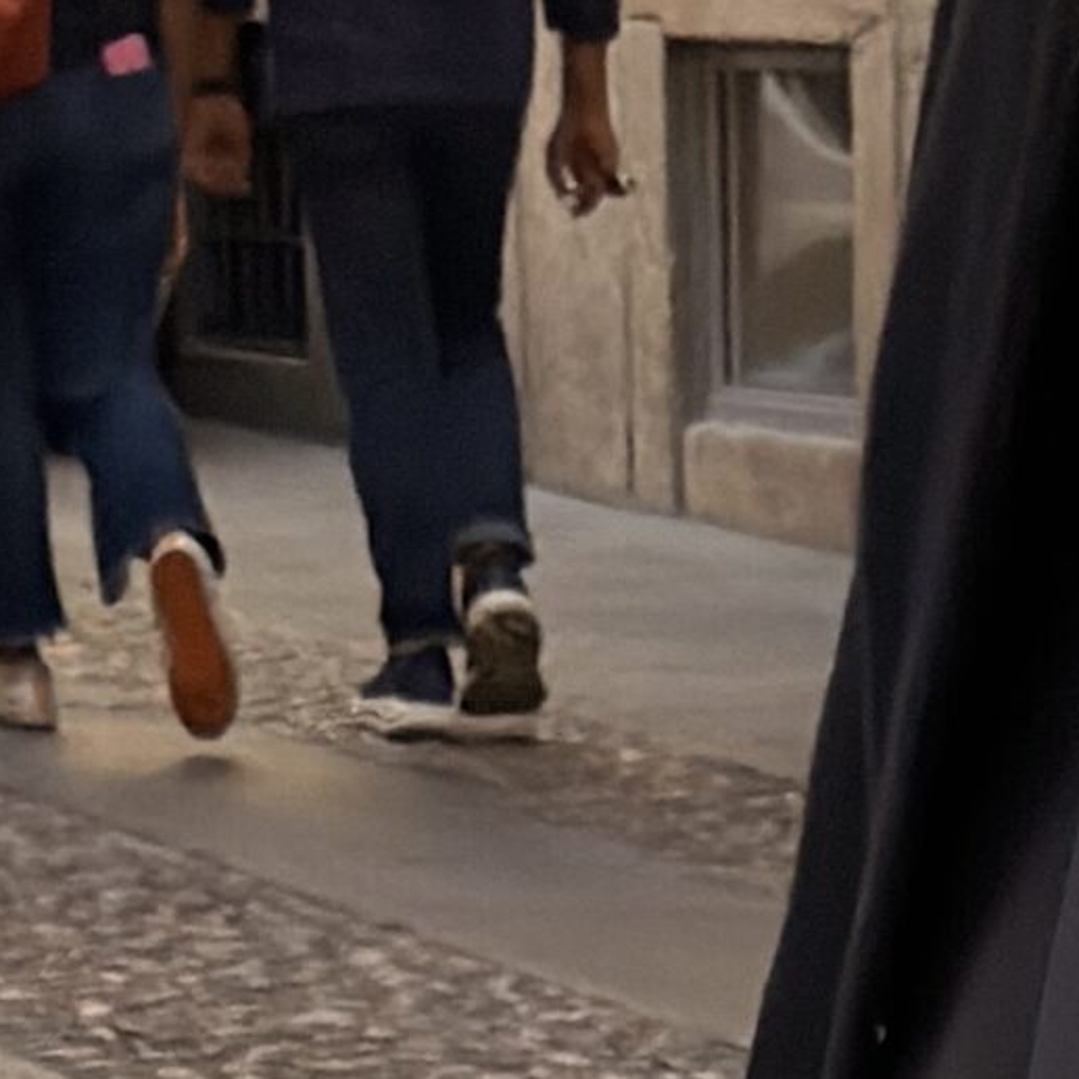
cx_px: 1628
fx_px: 7406
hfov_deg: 8.2
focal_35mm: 210
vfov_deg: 7.8
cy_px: 2502
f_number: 1.78
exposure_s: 1/2667
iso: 250
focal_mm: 6.76
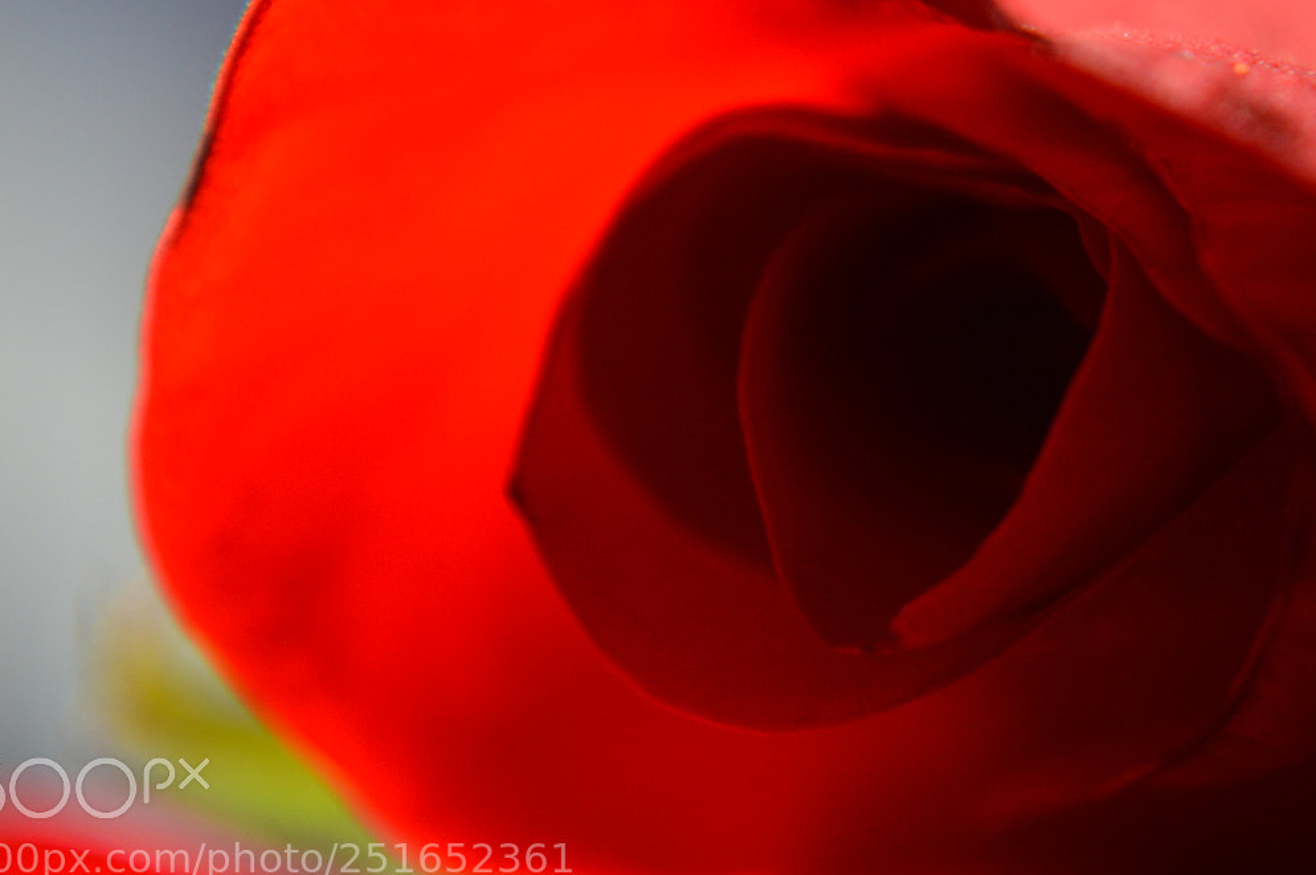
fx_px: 4851
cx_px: 940
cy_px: 258
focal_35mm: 133
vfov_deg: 10.3
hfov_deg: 15.4
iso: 400
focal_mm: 55
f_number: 5.6
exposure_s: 1/80
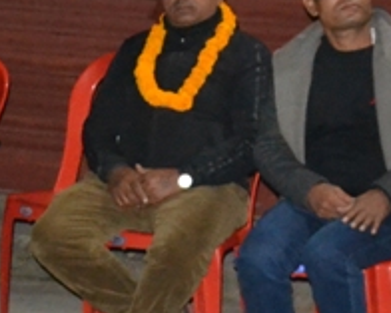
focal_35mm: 162
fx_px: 1876
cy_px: 61
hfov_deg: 11.5
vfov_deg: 9.5
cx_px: 571
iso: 3200
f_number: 4
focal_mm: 22
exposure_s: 1/60
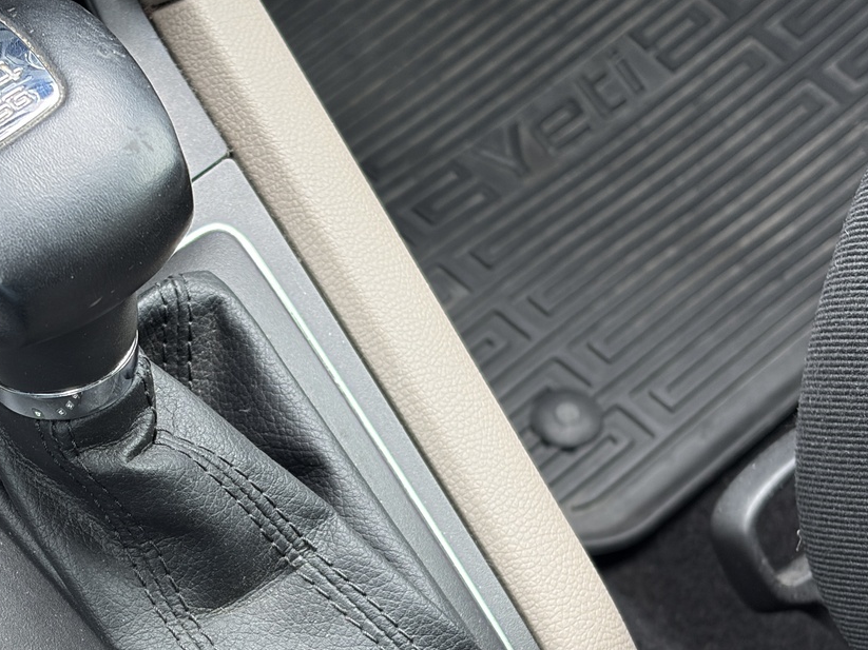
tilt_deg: -58.6
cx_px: 153
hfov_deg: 21.2
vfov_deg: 16.1
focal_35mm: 91
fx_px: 2282
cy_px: 529
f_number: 1.6
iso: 100
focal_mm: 5.96
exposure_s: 1/60
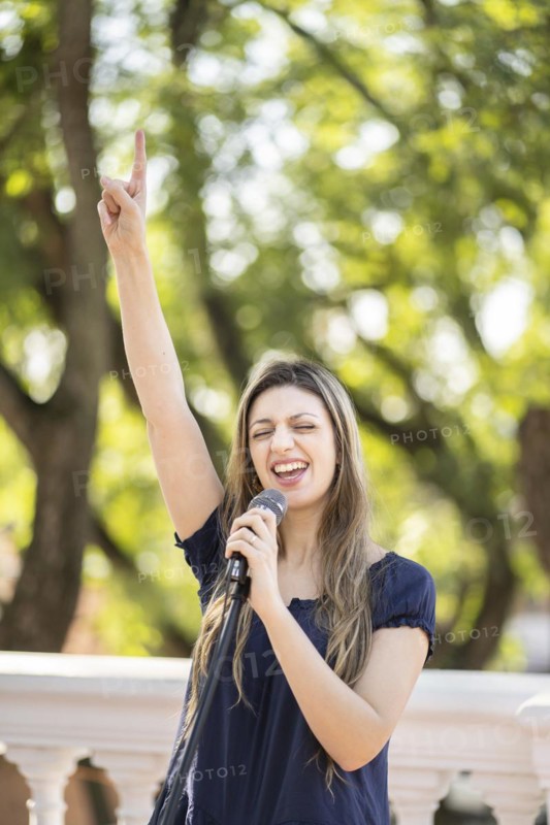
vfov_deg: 23.9
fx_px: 1949
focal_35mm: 85
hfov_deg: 16.1
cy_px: 412
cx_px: 275
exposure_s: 1/2500
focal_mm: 85
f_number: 1.8
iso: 500
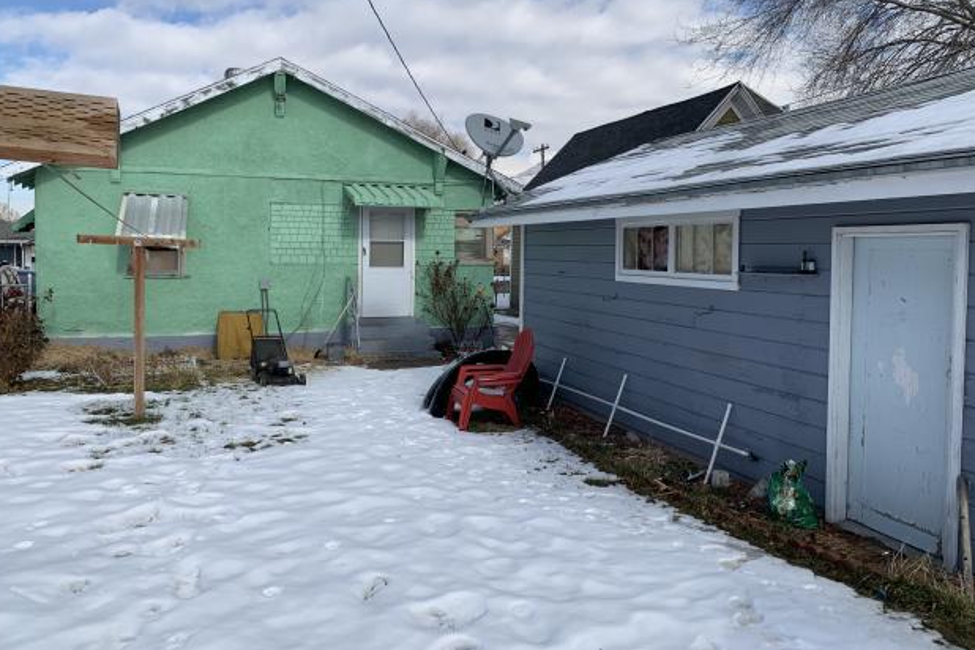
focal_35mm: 28
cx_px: 489
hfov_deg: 65.5
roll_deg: -1.6
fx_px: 758
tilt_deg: -2.5
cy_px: 295
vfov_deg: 46.3
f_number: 1.8
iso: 25
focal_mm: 4.25
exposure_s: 1/3185
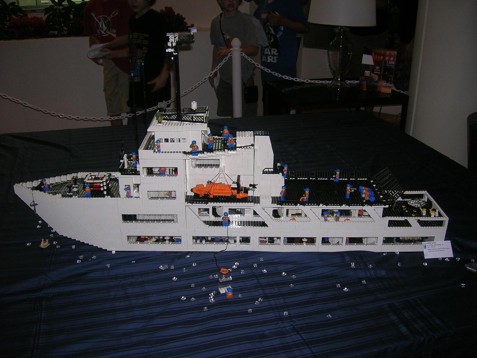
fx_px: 469
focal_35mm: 34
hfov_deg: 54.0
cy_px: 179
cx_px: 238
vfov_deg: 41.8
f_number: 2.9
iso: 50
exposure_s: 1/60.1
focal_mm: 5.7
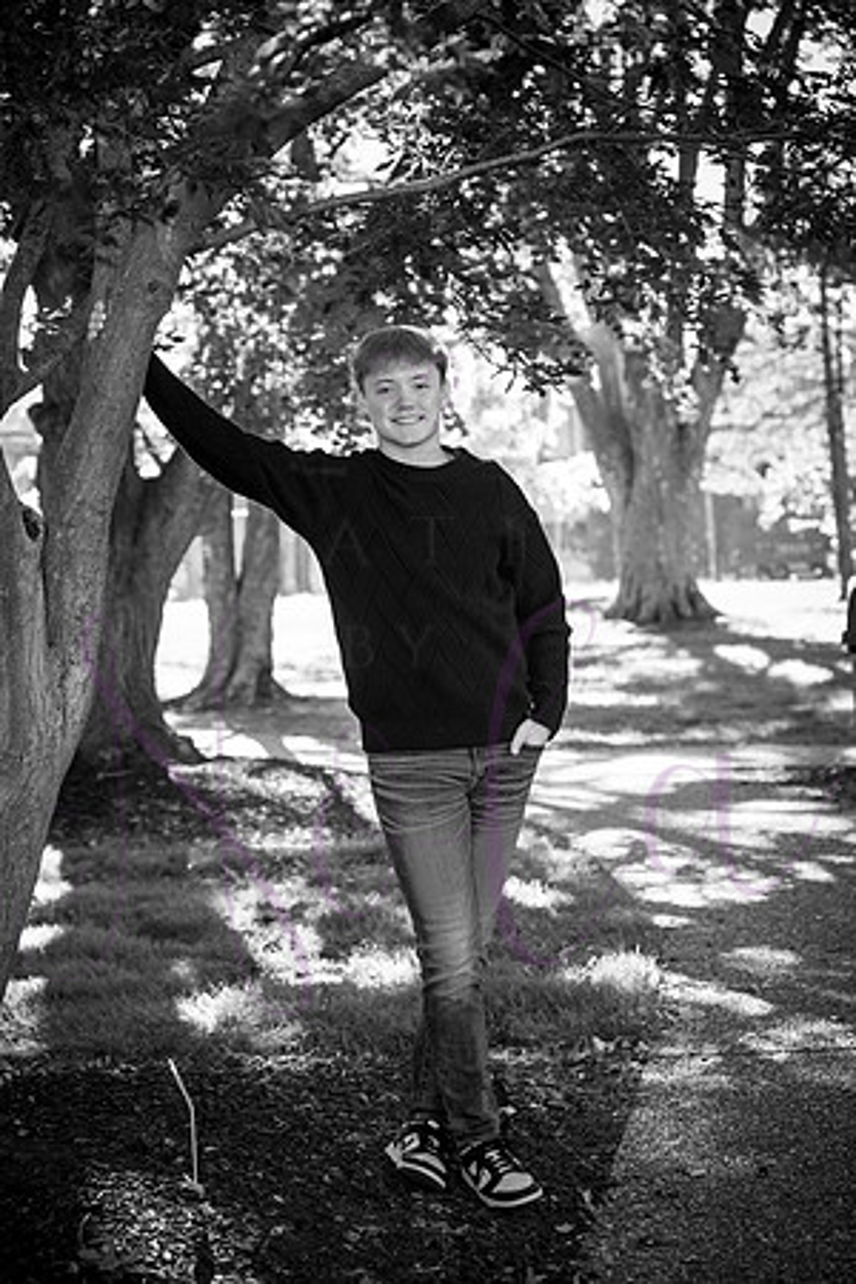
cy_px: 642
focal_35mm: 80
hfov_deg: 17.1
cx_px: 428
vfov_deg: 25.4
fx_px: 2853
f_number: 5
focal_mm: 80
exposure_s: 1/320
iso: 800
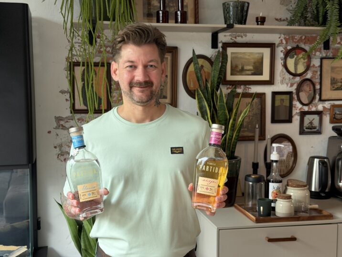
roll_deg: +0.3
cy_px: 128
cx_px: 171
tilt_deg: -4.6
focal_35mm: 48
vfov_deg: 30.3
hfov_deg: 39.7
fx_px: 474
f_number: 1.78
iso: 250
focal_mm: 6.76
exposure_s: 1/50
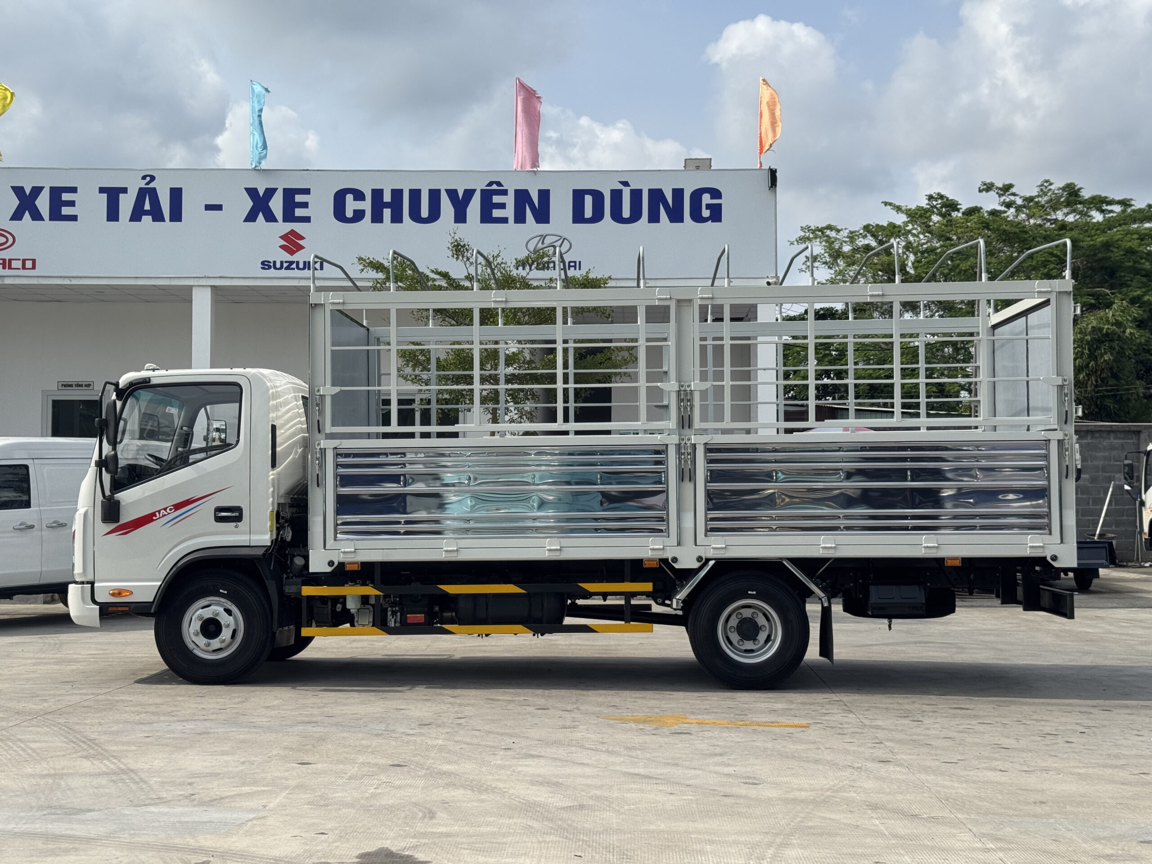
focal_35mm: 48
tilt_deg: +1.1
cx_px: 576
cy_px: 432
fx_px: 1597
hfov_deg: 39.7
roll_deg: +0.0
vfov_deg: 30.3
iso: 64
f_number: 1.78
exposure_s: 1/4608
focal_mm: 6.76
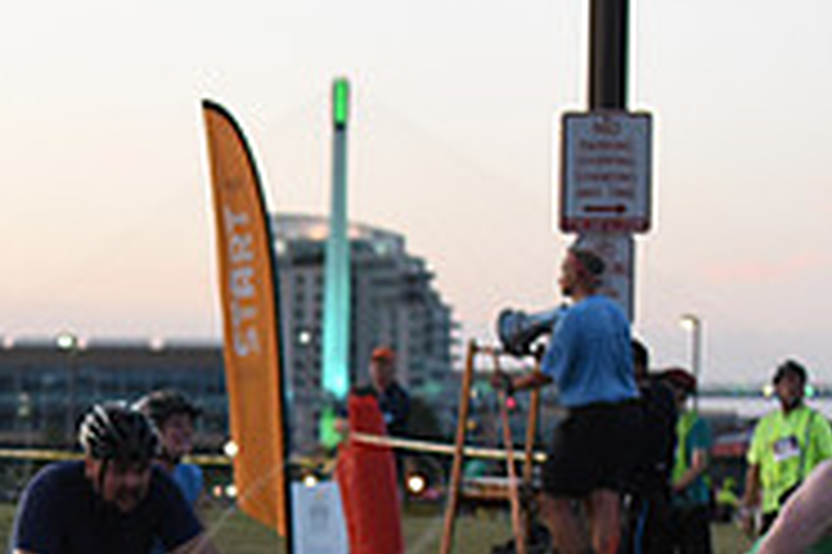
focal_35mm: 157
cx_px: -301
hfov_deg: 12.6
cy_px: 723
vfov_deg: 8.6
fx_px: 3625
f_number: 2.8
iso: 2500
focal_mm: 50
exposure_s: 1/400
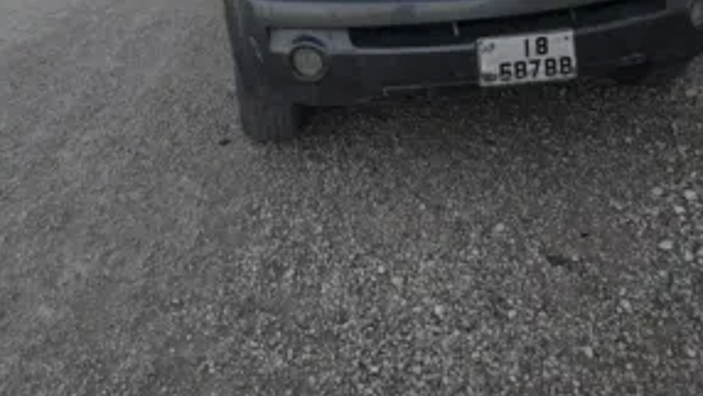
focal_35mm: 35
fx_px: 653
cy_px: -81
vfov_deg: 29.1
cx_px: 347
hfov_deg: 56.6
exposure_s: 1/180
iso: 100
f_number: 1.7
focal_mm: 6.3
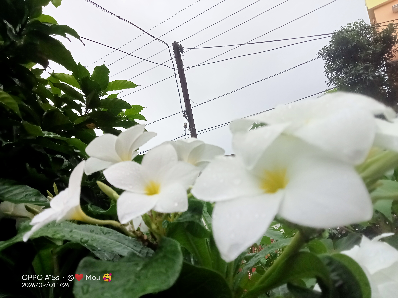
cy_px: 149
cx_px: 199
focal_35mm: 28
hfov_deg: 63.4
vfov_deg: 49.7
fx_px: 322
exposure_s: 1/33.3
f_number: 2.2
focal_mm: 3.46
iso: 343
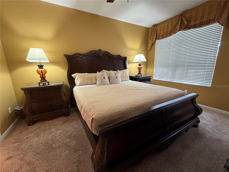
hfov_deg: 102.1
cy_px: 86
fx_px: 93
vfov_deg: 85.7
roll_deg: +1.8
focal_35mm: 14
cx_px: 114
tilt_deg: -12.8
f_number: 2.2
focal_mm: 2.22
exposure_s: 1/60
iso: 500
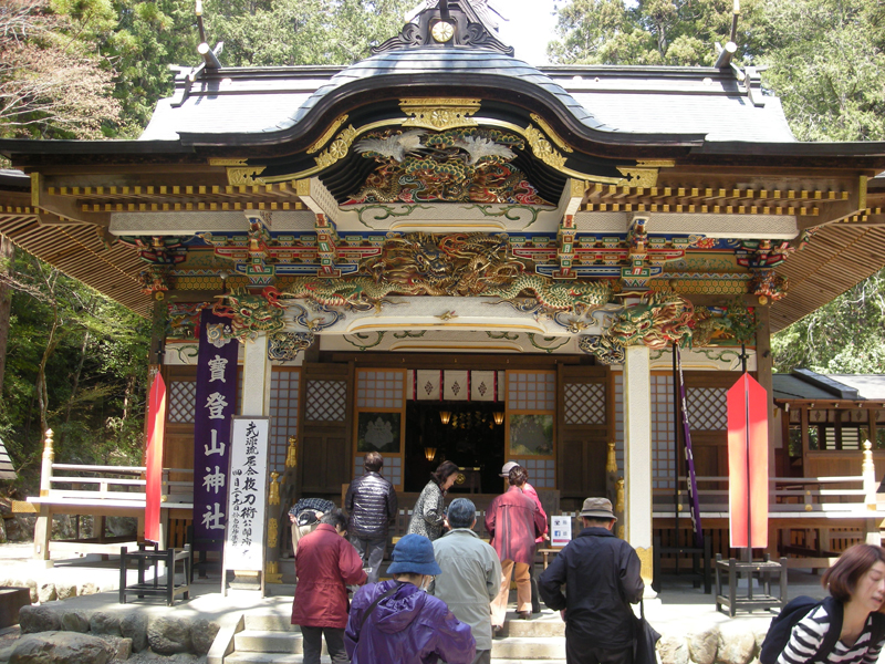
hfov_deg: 52.6
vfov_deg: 40.7
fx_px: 895
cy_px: 332
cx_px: 442
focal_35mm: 35
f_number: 2.8
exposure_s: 1/92.1
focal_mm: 5.7
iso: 64
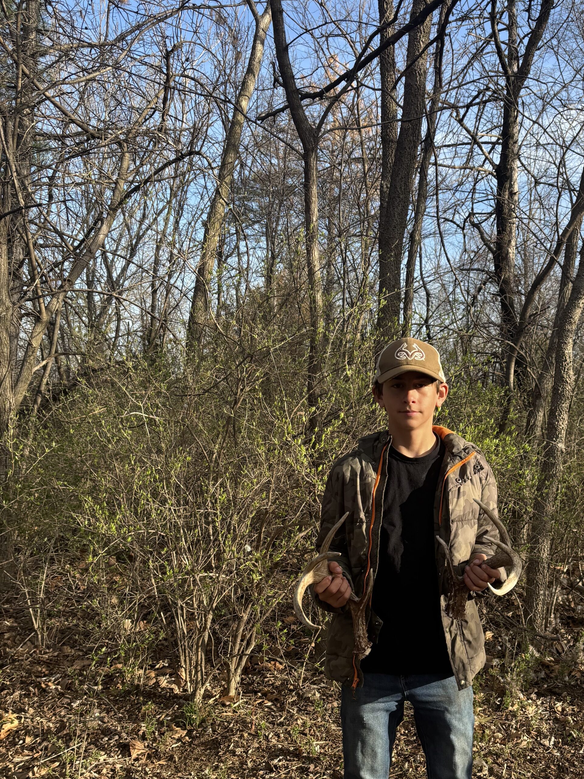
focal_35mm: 26
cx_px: 292
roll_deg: -1.0
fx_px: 585
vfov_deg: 67.3
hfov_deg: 53.1
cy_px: 390
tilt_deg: -4.0
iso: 50
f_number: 1.6
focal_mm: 5.96
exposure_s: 1/1007
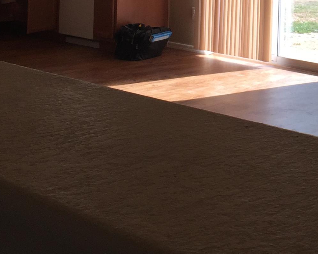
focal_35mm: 85
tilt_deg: +0.8
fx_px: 800
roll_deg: -2.4
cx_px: 371
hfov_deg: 21.1
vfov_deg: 17.2
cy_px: -58
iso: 32
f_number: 2.2
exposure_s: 1/356
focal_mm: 4.15
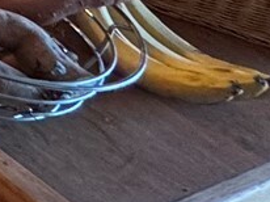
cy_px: -362
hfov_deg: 9.9
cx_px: -649
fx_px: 849
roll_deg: -0.9
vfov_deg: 10.5
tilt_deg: -13.6
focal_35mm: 109
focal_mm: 2.22
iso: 200
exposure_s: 1/60
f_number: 2.2
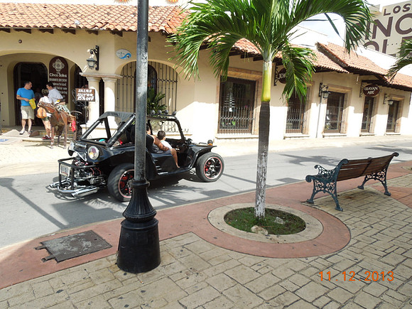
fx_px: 298
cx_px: 206
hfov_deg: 69.4
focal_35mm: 25
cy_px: 154
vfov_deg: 54.9
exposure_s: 1/640
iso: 100
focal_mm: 4.5
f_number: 3.3
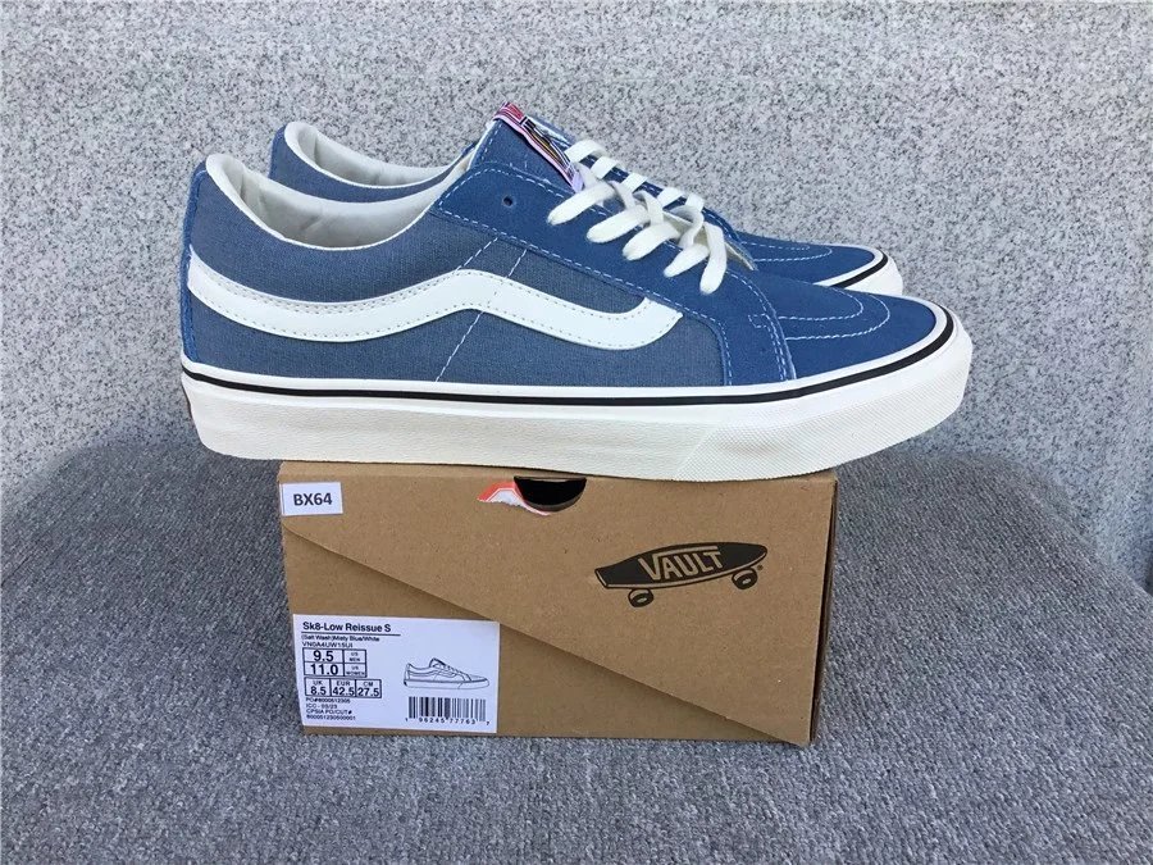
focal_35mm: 31
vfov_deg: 45.4
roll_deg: -0.4
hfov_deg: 58.4
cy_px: 432
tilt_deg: -21.0
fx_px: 1033
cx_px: 576
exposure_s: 1/179
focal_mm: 3.3
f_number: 2.4
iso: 25
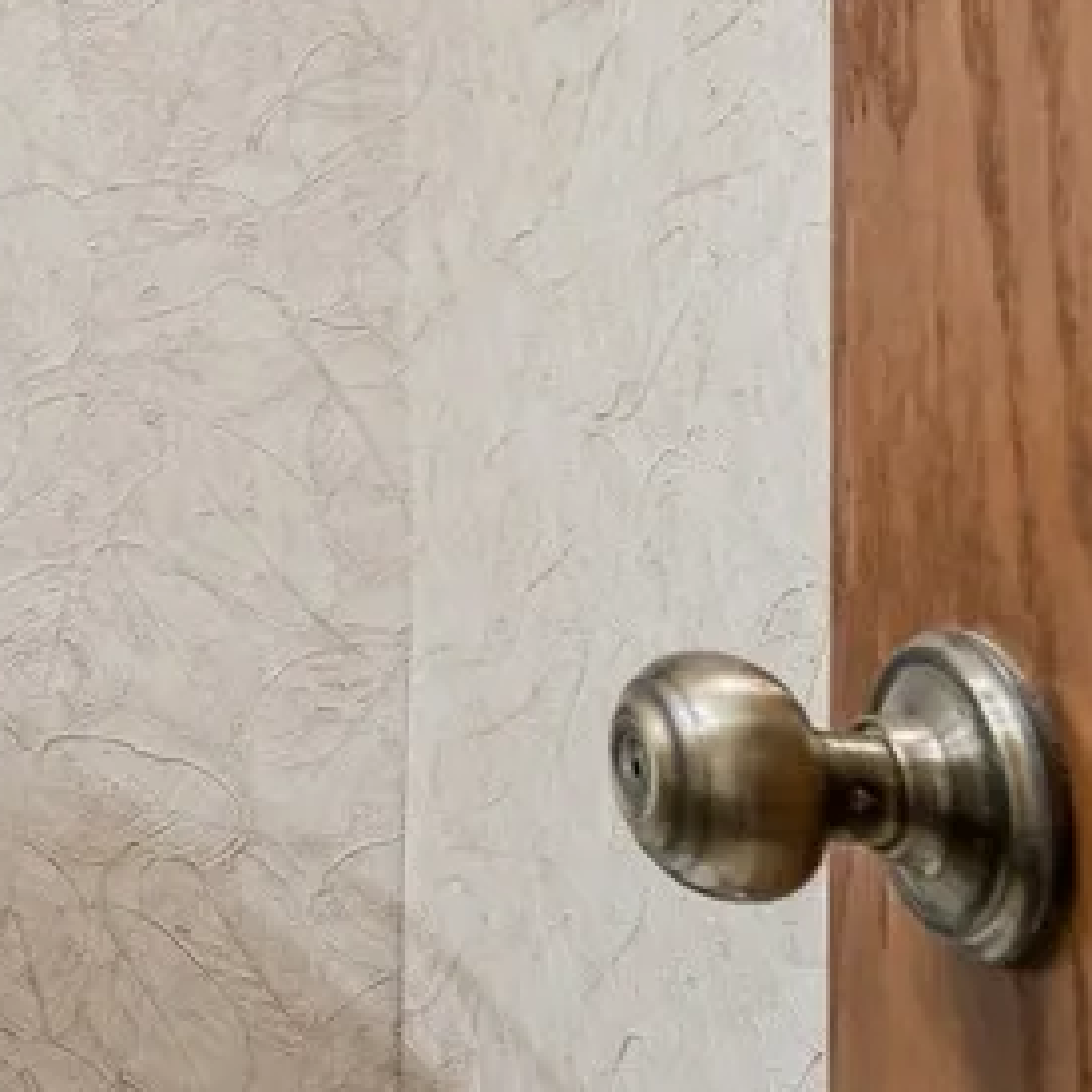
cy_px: -163
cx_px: -2053
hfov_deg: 12.0
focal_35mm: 80
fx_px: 2855
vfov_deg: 20.5
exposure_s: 1/8
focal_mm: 16
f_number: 8
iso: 250
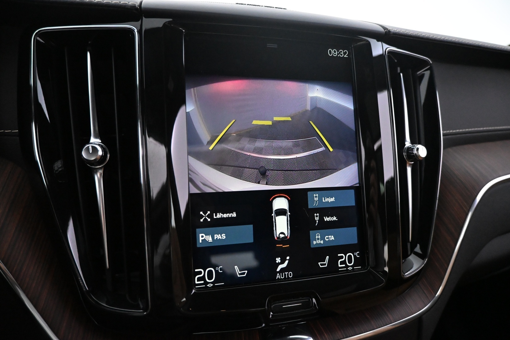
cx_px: 255
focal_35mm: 24
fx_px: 340
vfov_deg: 53.1
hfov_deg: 73.7
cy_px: 170
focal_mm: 16
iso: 5600
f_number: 3.5
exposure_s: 1/60
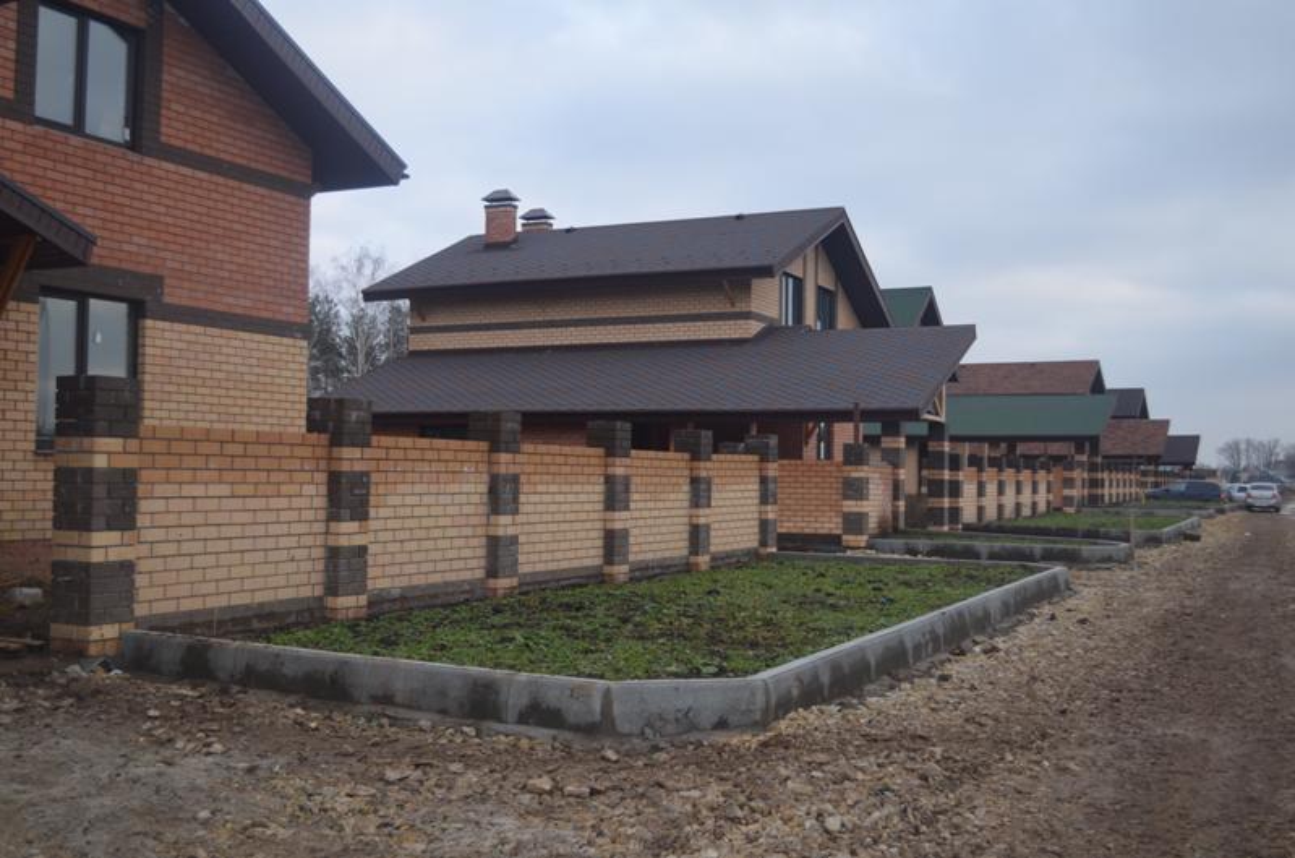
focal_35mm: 39
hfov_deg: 49.6
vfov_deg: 34.1
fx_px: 1400
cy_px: 429
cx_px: 648
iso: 100
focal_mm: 26
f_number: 4.5
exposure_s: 1/200
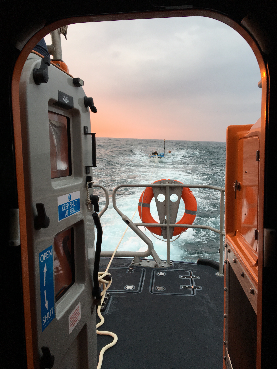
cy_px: 184
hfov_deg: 48.2
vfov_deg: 61.7
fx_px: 309
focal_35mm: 29
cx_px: 138
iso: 40
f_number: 2.2
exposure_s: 1/100
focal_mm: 4.15
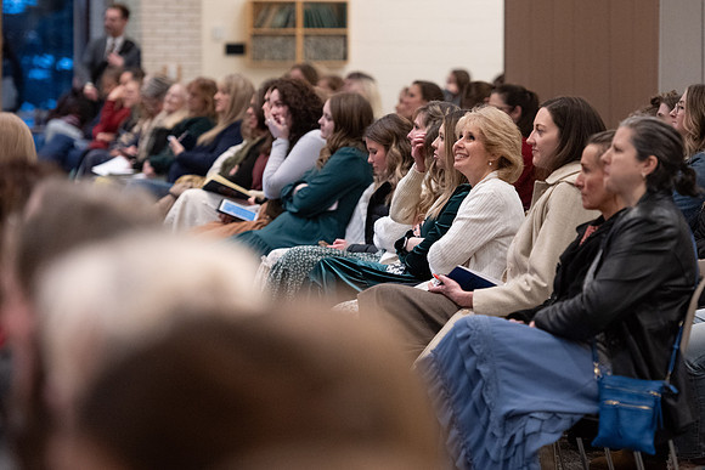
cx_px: 481
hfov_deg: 10.6
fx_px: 3797
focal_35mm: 194
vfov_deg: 7.1
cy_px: 259
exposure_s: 1/400
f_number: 3.2
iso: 1250
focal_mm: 135
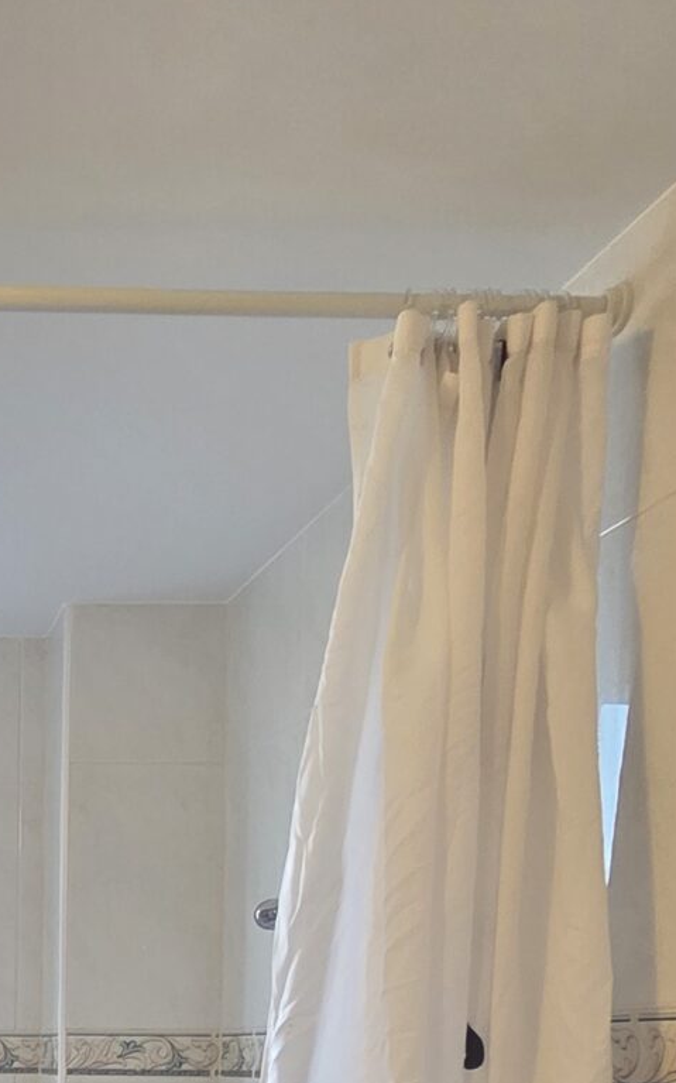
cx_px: -291
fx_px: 1357
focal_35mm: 46
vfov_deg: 38.4
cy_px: 1093
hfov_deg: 23.4
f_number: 2.2
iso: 250
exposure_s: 1/50
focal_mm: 2.2
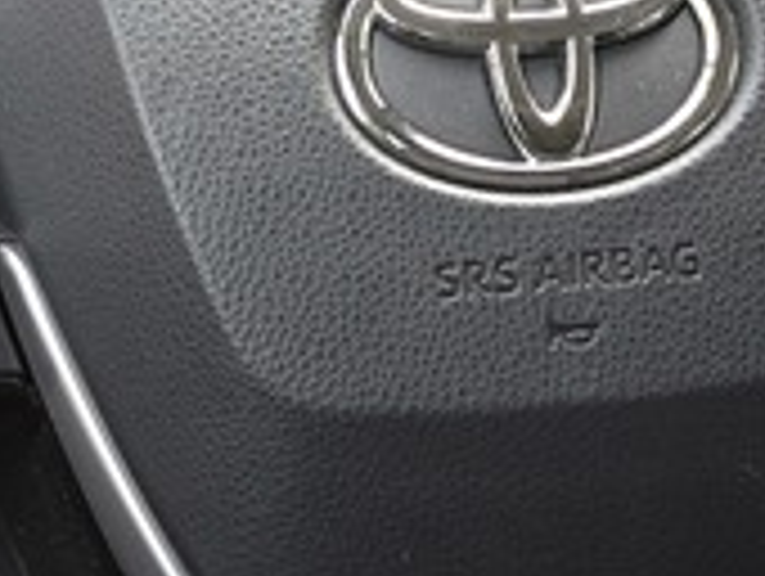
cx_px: 495
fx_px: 6285
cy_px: 29
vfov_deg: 5.2
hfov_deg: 7.0
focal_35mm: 284
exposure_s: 1/50
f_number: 2.9
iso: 40
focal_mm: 18.6
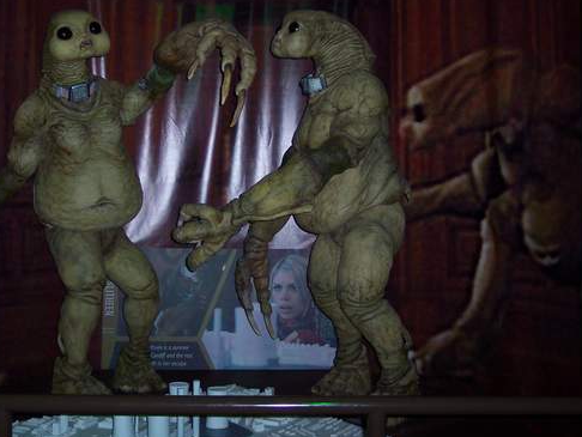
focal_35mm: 50
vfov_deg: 29.0
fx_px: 841
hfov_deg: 38.1
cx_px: 254
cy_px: 165
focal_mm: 8
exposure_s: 1/30
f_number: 2.8
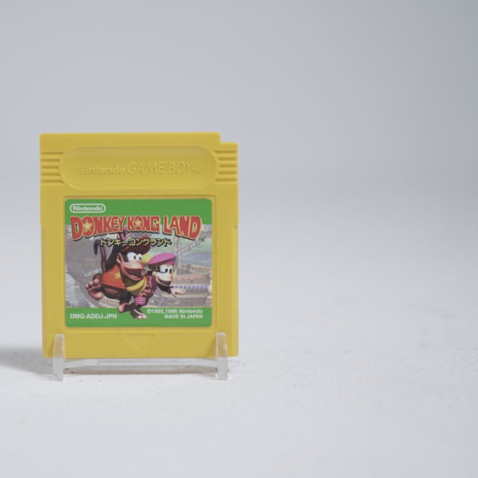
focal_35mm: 90
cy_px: 238
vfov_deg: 19.3
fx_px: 1406
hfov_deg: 19.2
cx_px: 138
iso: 100
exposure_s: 1/6
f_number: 5.6
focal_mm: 70
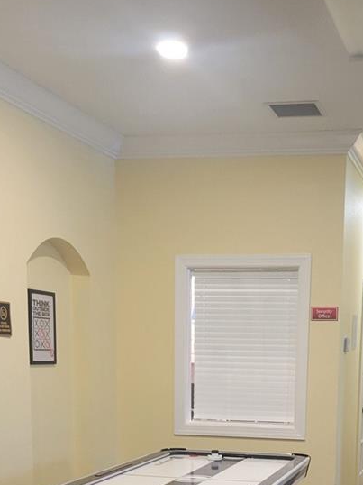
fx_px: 812
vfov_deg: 30.6
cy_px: 499
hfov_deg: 24.8
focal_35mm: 58
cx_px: 285
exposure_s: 1/40
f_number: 1.8
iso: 250
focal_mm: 5.4
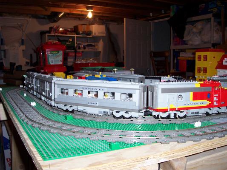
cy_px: 85
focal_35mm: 37
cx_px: 114
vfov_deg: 38.7
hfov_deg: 50.1
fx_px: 243
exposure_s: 1/60
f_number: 2.8
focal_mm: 5.6
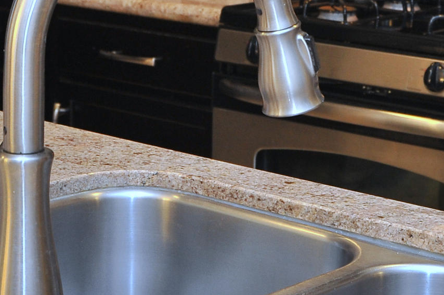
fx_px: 1516
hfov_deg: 16.6
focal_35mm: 123
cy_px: 25
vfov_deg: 11.1
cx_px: 302
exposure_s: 1/30
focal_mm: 35
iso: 1000
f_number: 5.6
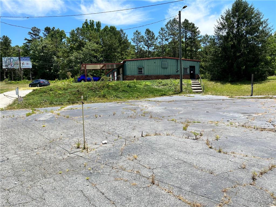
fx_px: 207
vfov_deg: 53.1
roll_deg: +2.7
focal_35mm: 26
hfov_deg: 67.3
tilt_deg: -4.4
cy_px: 104
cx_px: 138
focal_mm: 5.1
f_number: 1.6
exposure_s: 1/2899
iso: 50
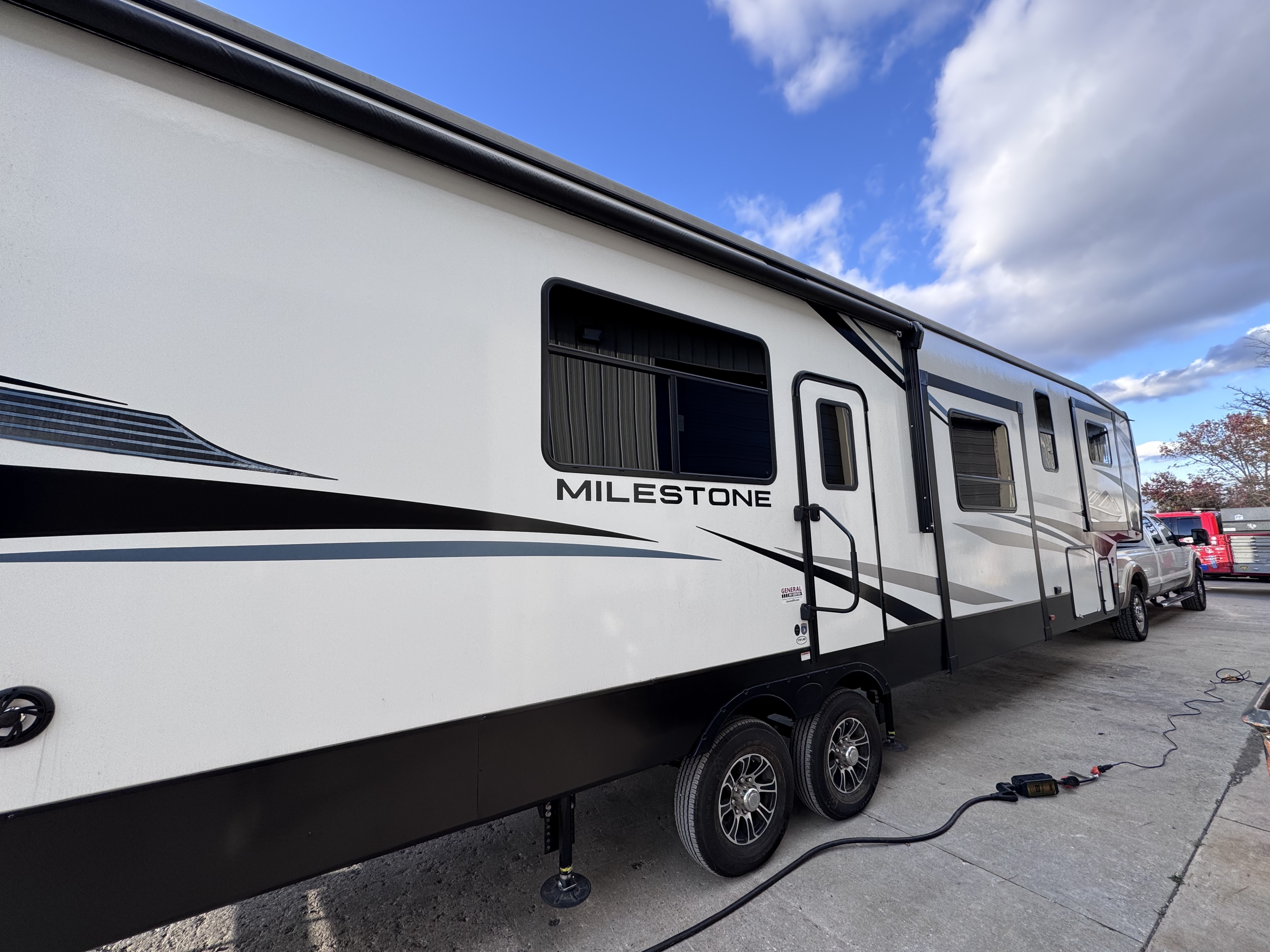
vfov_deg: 85.7
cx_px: 635
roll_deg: +0.9
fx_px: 514
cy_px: 476
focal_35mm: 14
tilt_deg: +5.4
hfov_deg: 102.1
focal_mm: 2.22
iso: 40
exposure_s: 1/312
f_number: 2.2
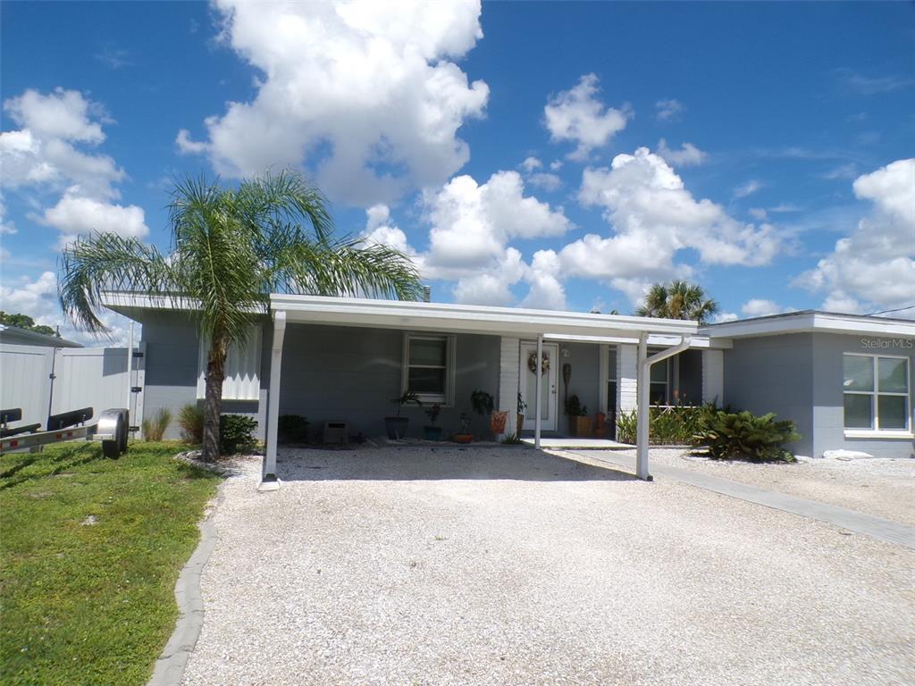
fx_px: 634
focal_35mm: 24
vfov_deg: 56.8
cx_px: 458
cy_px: 343
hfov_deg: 71.6
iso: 100
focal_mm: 4.3
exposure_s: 1/550
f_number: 5.8
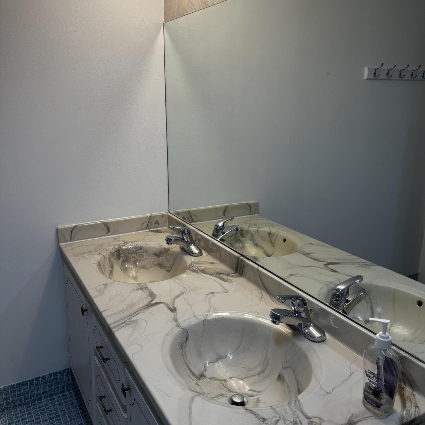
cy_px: 203
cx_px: 212
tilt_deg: -14.1
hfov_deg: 52.5
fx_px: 431
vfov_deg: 52.5
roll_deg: +0.9
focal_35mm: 31
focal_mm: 5.96
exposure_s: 1/198
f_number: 1.6
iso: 40
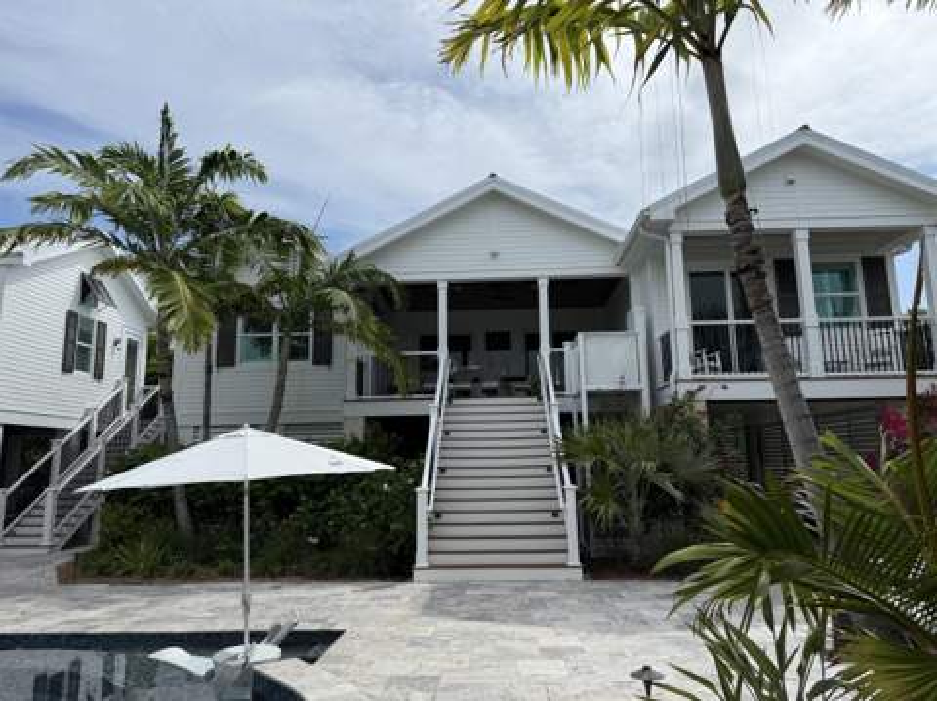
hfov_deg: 71.7
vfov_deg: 56.7
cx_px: 468
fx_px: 649
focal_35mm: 24
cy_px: 350
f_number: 1.78
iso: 80
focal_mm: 6.76
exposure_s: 1/7353
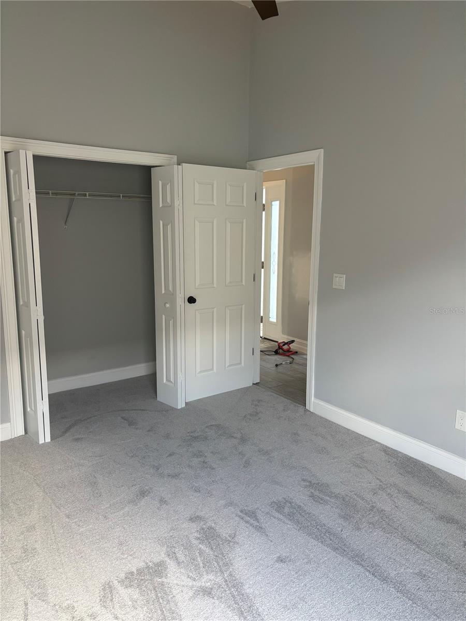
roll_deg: -2.1
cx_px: 233
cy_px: 310
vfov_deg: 67.3
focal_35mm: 26
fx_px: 467
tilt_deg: -10.1
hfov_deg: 53.1
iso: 125
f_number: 1.6
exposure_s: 1/120
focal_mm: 5.96
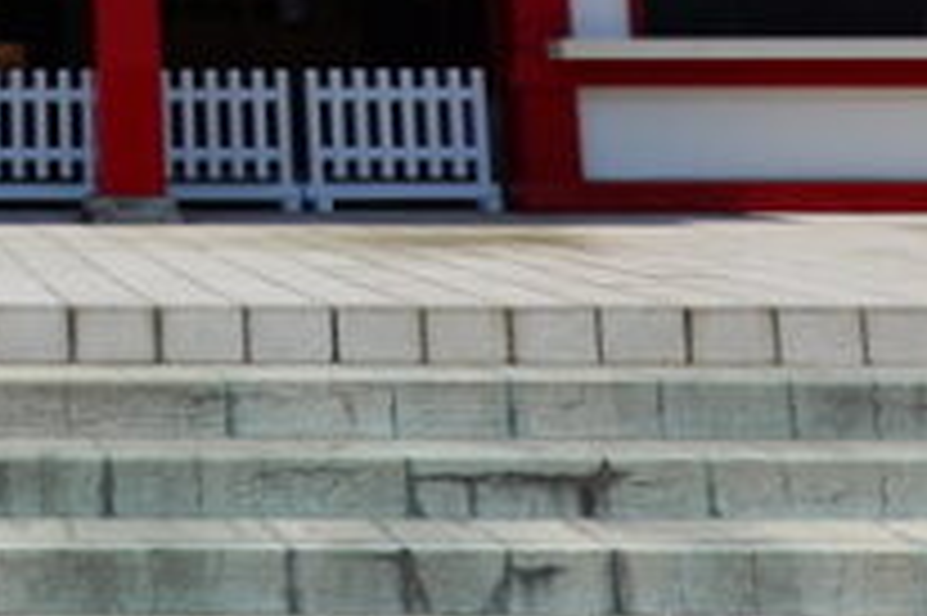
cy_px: -207
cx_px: -189
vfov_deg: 18.0
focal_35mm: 70
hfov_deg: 25.8
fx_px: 1801
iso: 125
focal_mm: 9
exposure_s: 1/1000
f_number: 4.5
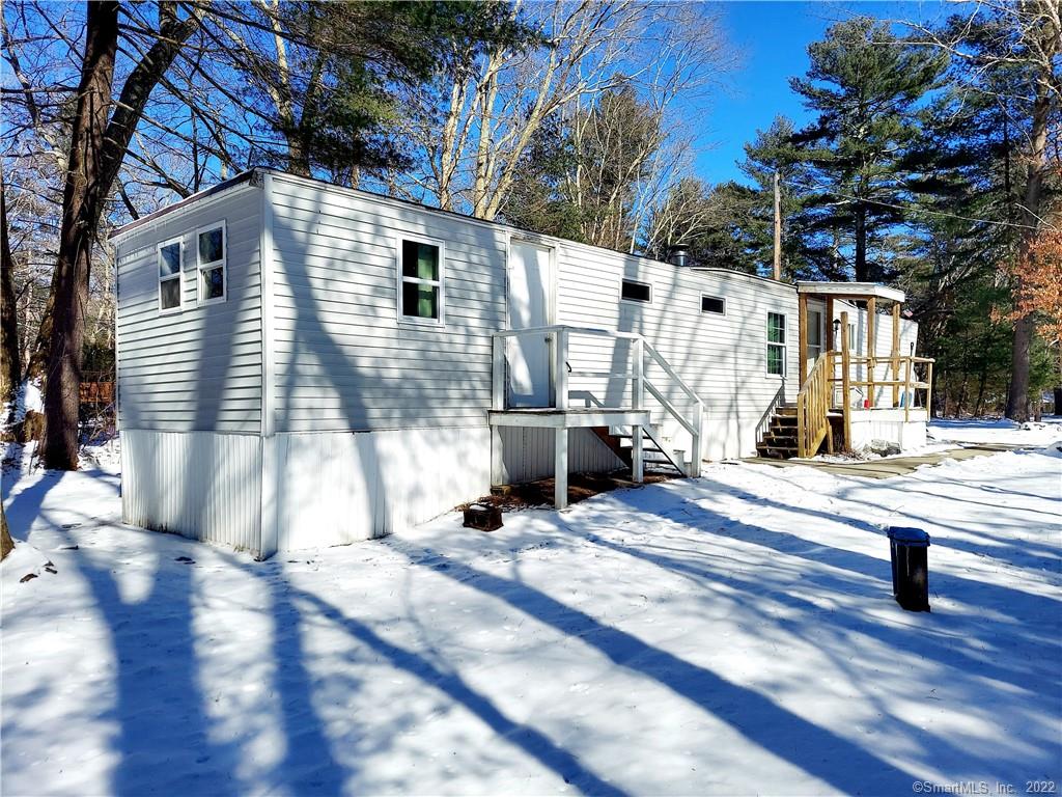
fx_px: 736
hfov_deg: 71.6
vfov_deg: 56.8
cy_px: 398
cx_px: 531
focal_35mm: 24
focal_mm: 5.23
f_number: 1.8
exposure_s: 1/2500
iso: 50
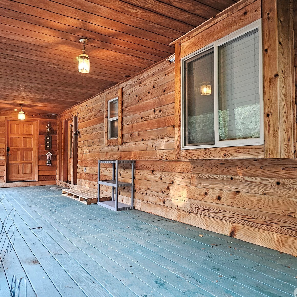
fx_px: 272
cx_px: 156
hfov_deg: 57.3
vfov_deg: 57.3
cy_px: 150
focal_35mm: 28
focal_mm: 6.3
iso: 1000
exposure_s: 1/120
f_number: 1.7
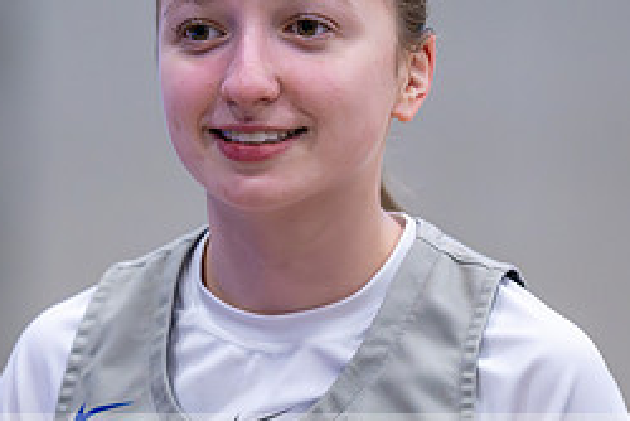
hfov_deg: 4.9
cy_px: 265
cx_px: 261
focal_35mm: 424
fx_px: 7424
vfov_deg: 3.2
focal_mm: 175
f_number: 2.8
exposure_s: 1/1000
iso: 6400
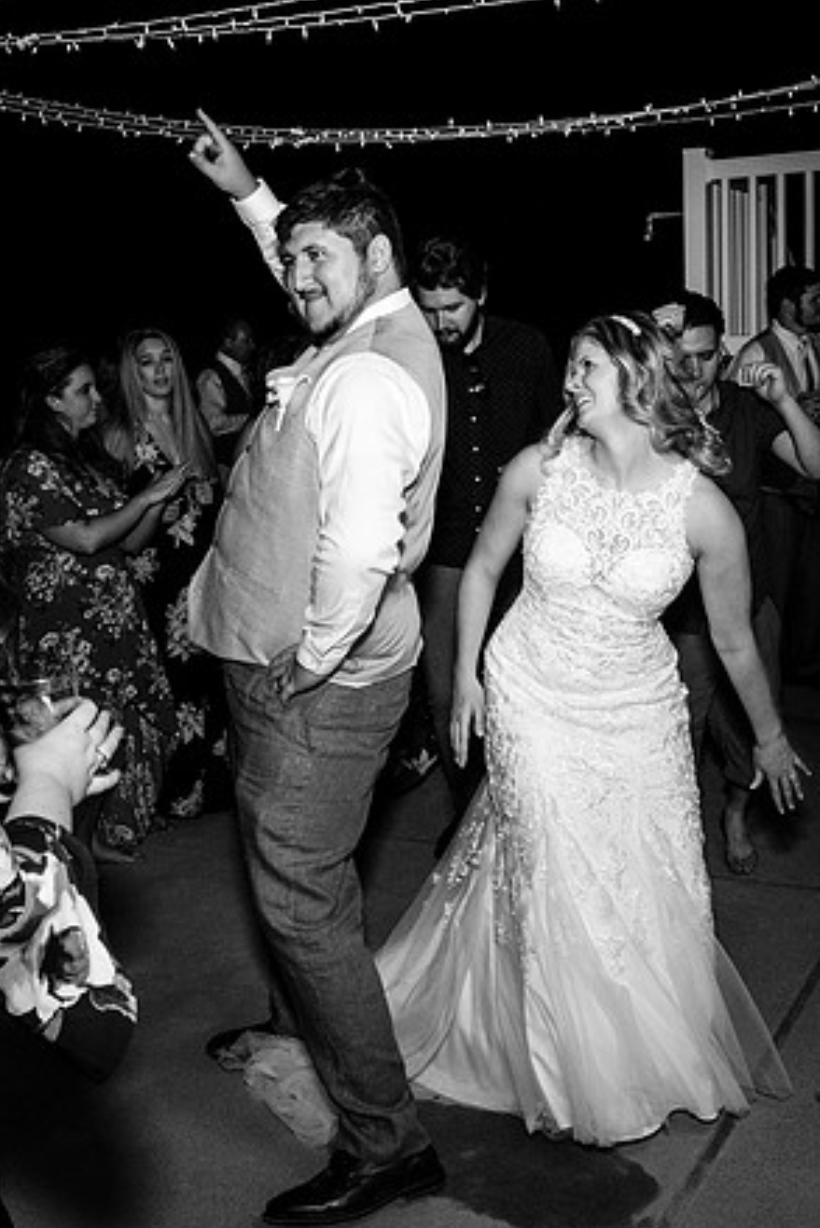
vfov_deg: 49.5
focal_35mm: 39
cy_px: 610
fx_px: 1331
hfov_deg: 34.2
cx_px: 473
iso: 2000
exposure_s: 1/100
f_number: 7.1
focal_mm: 16
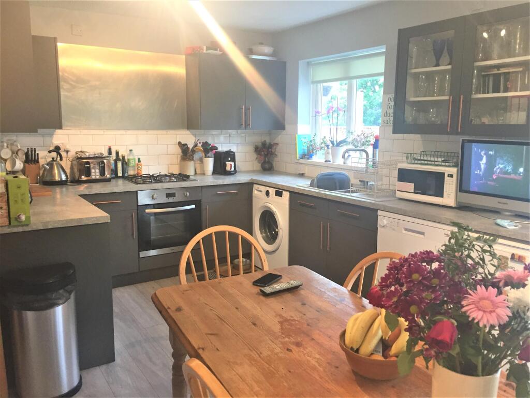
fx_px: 444
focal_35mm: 29
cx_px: 265
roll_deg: -1.1
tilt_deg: -8.7
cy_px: 199
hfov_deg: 61.7
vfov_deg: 48.2
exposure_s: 1/33
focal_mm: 4.15
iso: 80
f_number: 2.2
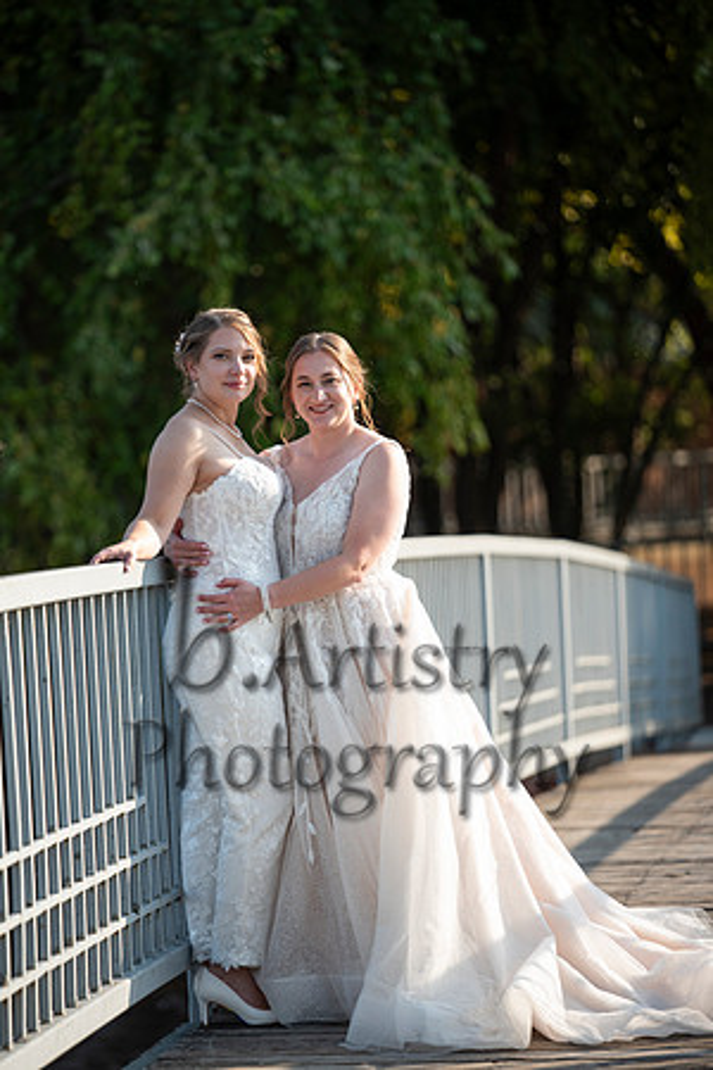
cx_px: 356
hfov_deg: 9.1
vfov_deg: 13.7
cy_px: 535
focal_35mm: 150
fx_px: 4456
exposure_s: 1/800
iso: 125
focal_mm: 150
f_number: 2.8
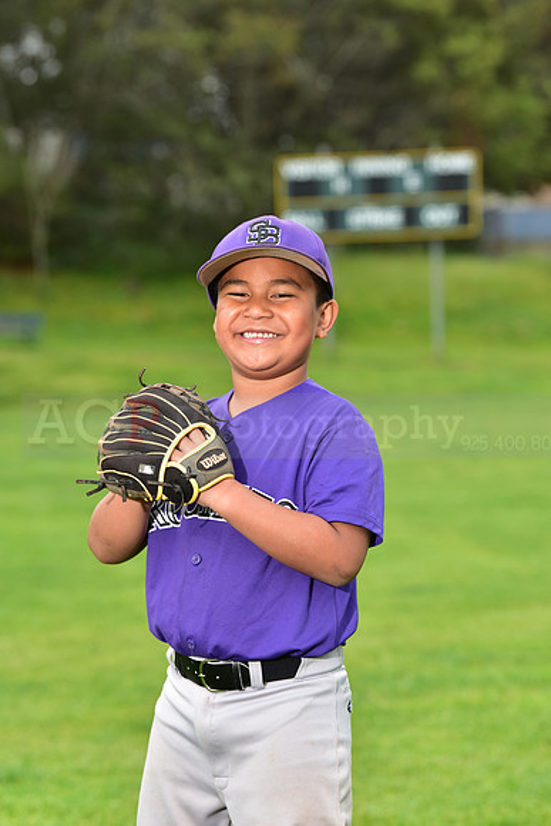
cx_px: 276
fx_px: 2983
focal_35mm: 130
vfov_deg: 15.8
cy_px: 413
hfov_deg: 10.6
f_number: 5.6
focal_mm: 130
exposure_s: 1/250
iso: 400
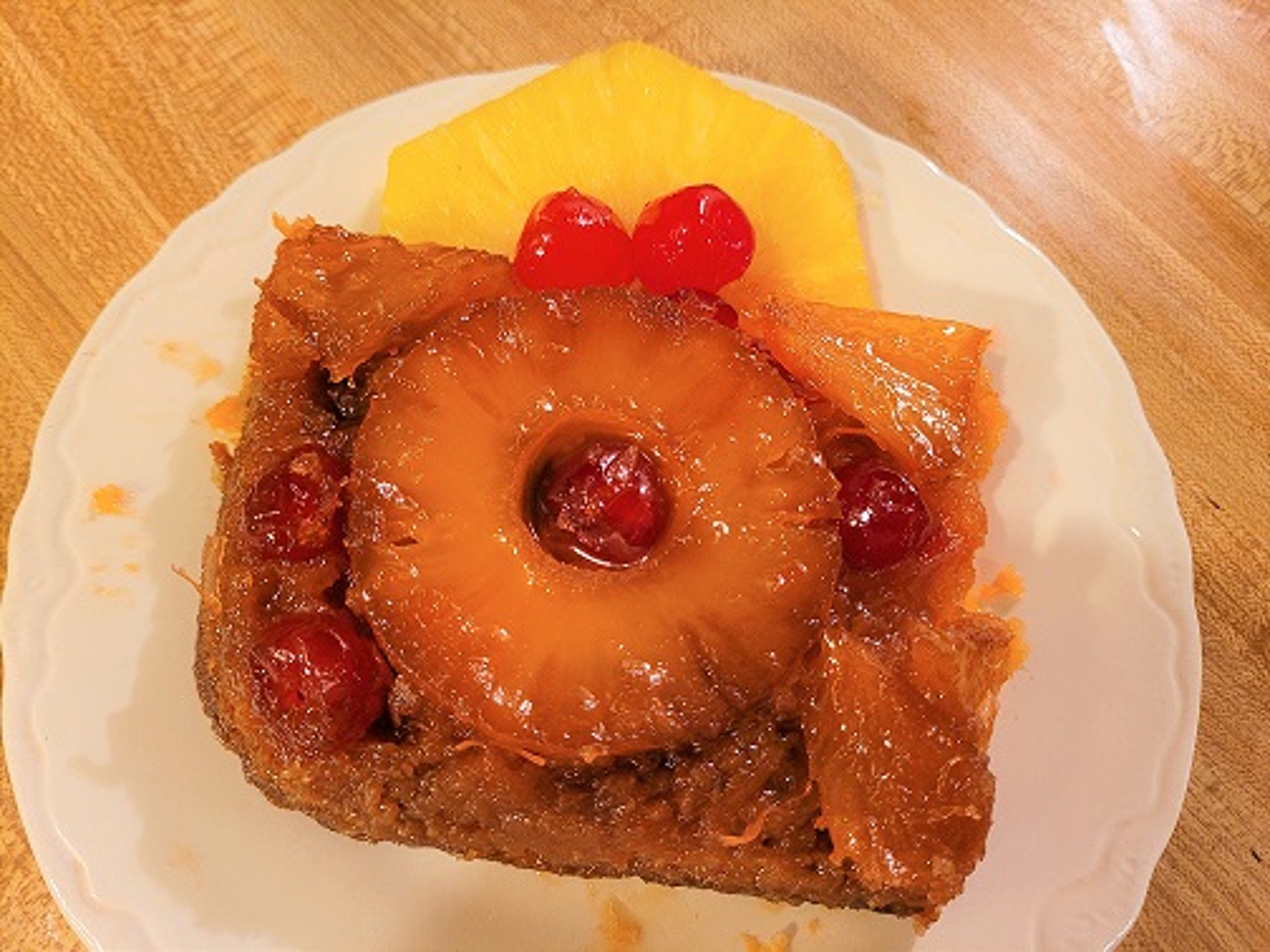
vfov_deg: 53.1
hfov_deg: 67.3
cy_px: 476
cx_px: 635
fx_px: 954
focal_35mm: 26
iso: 200
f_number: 1.8
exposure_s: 1/59
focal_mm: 5.4
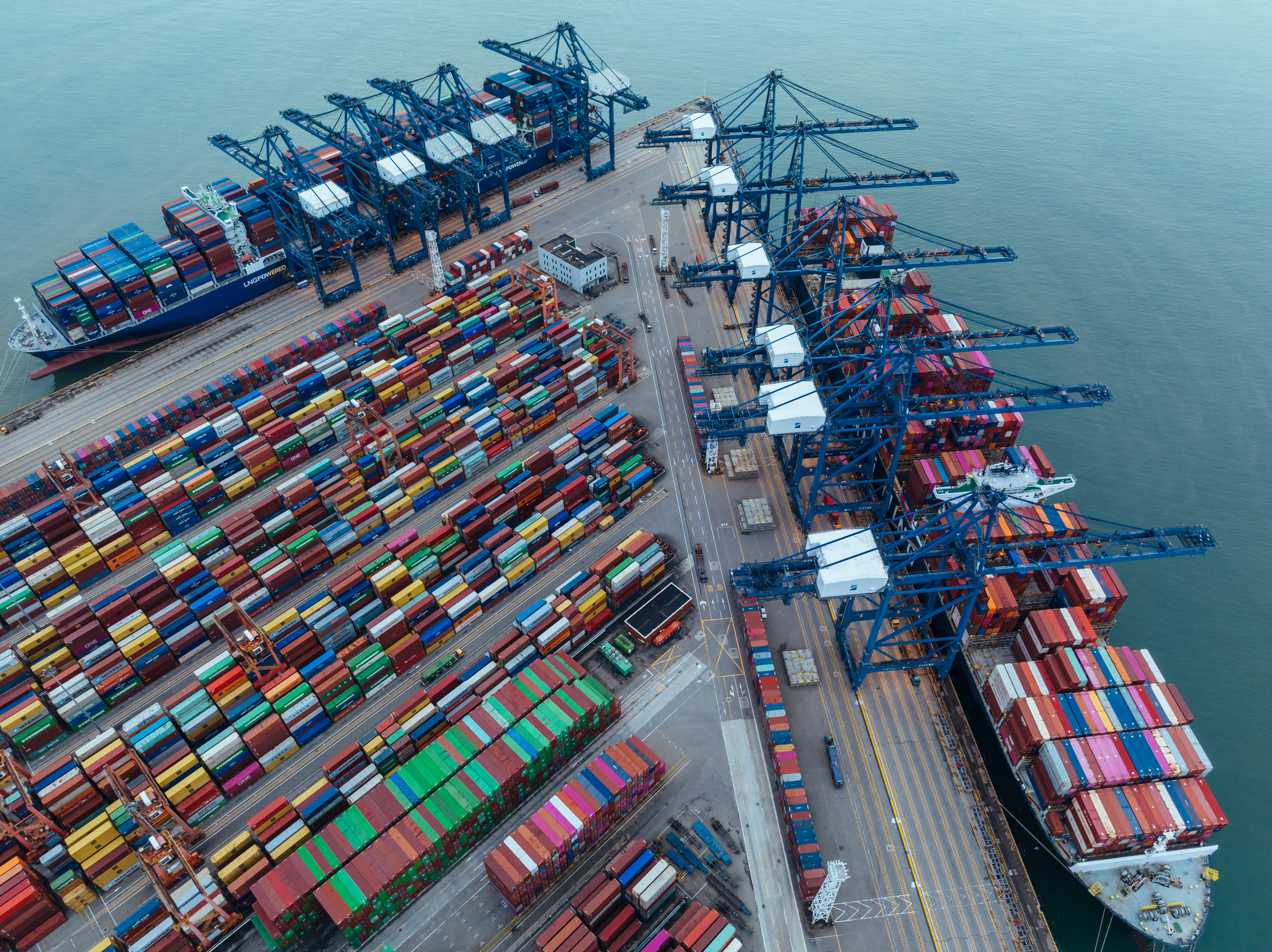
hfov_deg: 71.6
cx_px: 636
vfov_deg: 56.8
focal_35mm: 24
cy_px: 476
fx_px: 881
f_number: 5.6
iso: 100
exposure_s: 1/50
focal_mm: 12.29
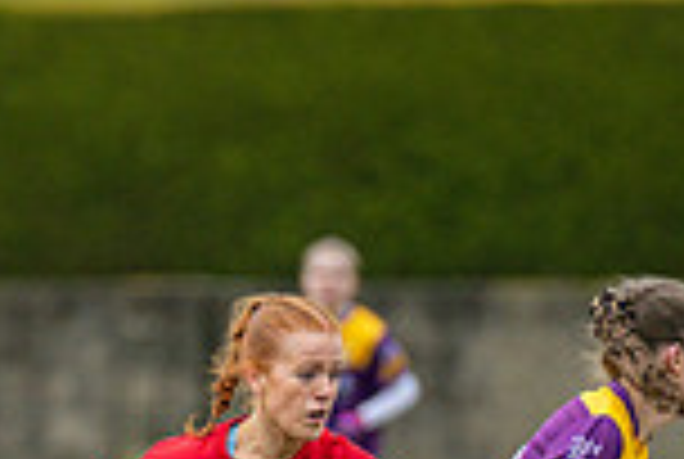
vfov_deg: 1.4
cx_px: 135
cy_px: 704
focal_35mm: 953
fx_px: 18142
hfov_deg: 2.2
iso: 900
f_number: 2.8
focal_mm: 250
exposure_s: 1/640
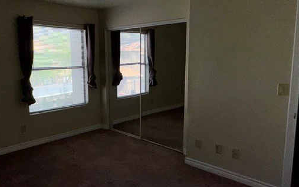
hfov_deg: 62.5
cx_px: 124
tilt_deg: -8.8
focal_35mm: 30
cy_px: 90
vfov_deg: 41.8
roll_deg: +0.5
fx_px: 244
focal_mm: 2.22
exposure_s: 1/430
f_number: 2.2
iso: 32
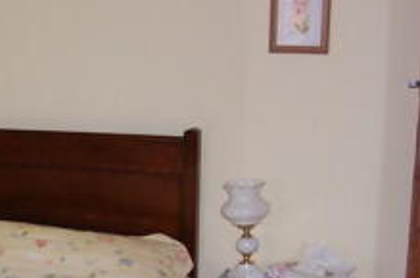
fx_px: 943
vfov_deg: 16.6
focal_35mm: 81
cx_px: -25
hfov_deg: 23.7
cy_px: 243
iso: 400
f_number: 3.5
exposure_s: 1/60
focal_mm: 18
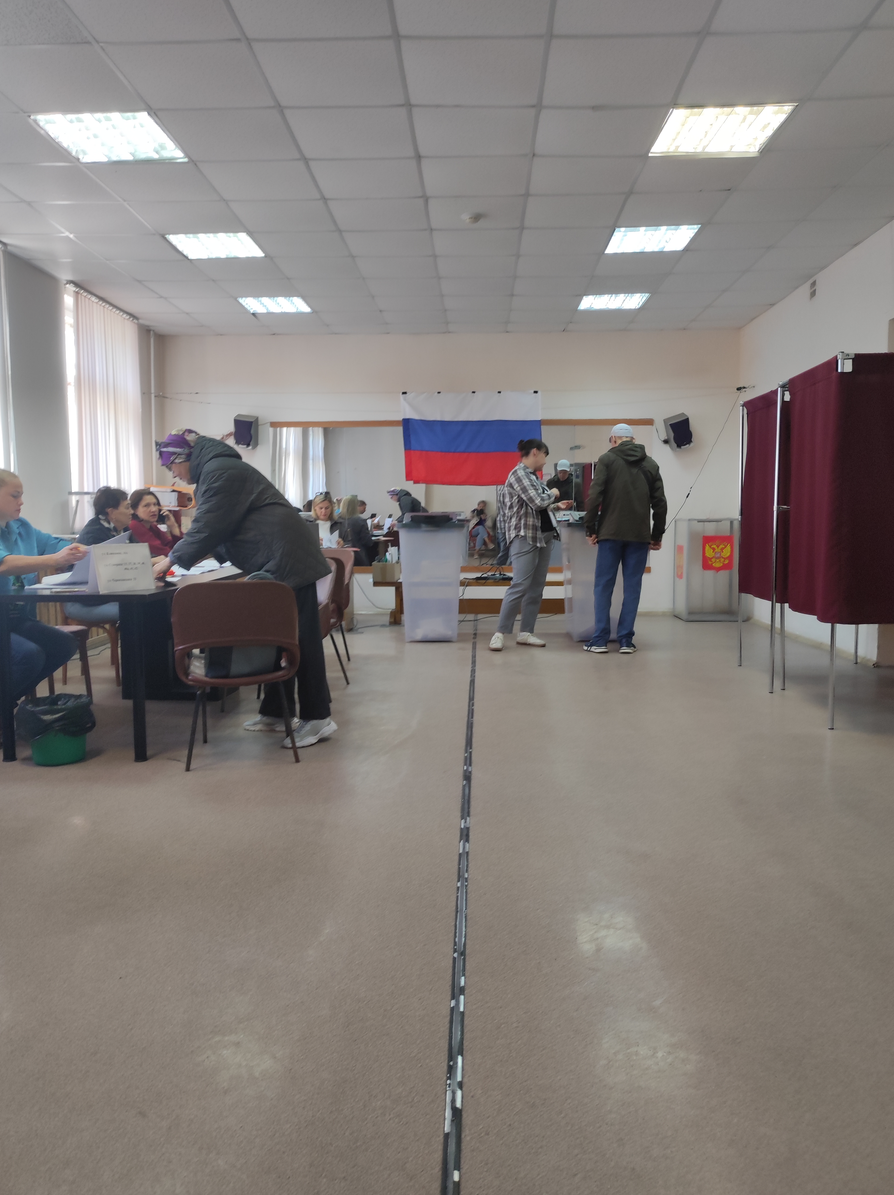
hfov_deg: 53.0
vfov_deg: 67.4
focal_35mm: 26
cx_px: 446
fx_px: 897
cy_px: 594
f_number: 1.79
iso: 124
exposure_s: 1/50
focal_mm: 4.7
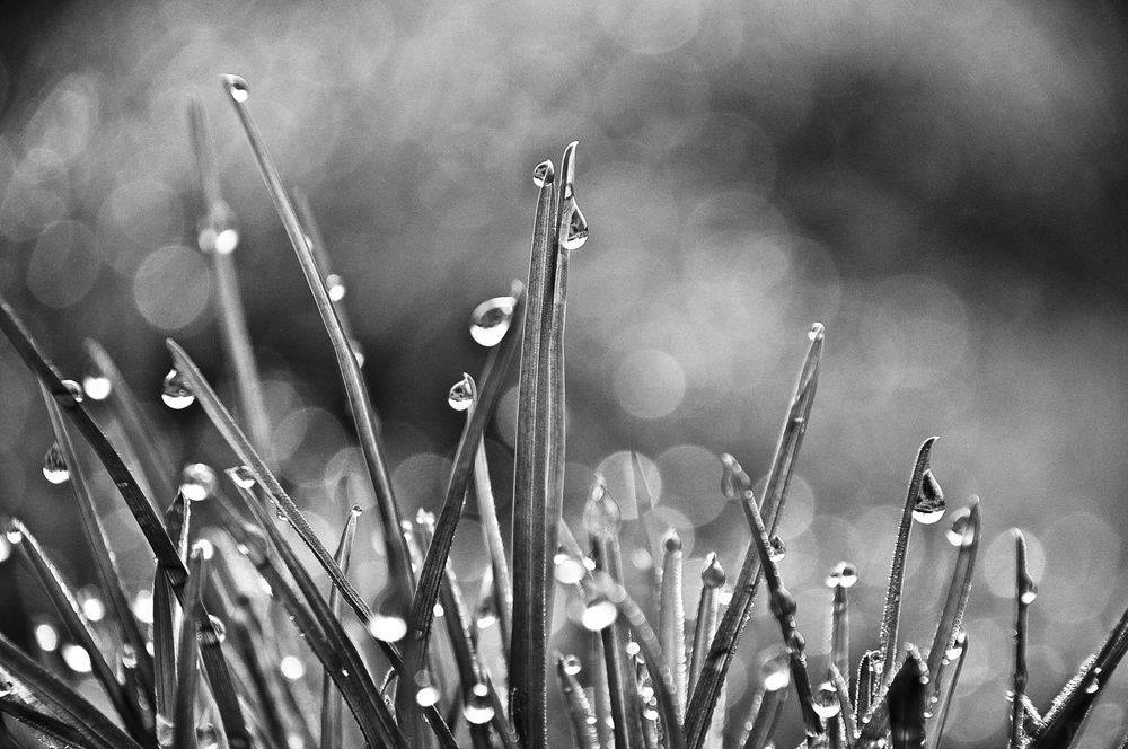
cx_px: 564
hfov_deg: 10.2
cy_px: 374
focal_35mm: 202
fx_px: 6337
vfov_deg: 6.8
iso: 800
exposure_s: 1/640
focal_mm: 135
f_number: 5.6
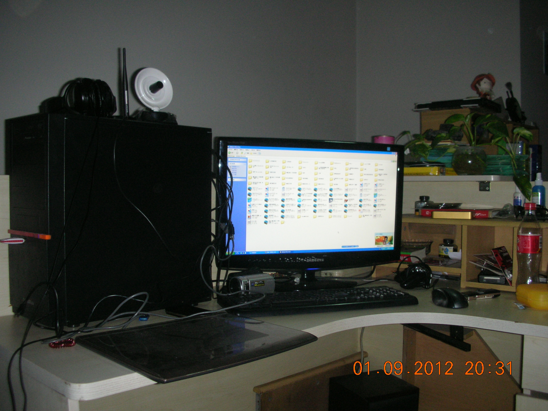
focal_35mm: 35
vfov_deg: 40.7
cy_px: 206
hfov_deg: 52.6
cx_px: 274
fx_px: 554
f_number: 3
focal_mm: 5.8
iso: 143
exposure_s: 1/31.3
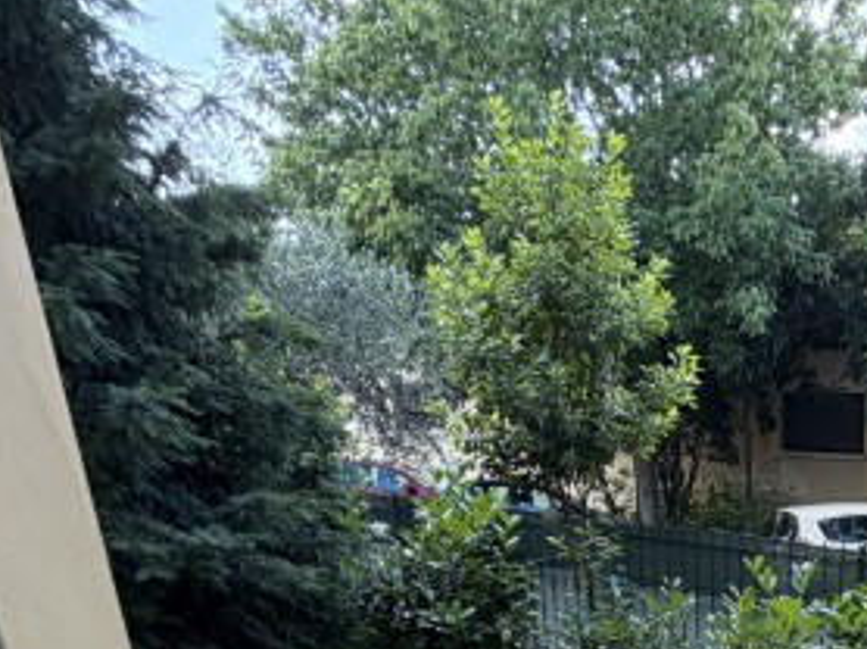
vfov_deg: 25.6
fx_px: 1076
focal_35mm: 43
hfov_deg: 38.8
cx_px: 872
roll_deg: -3.0
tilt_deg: -26.5
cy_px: 961
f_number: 2.2
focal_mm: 2.22
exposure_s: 1/121
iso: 64
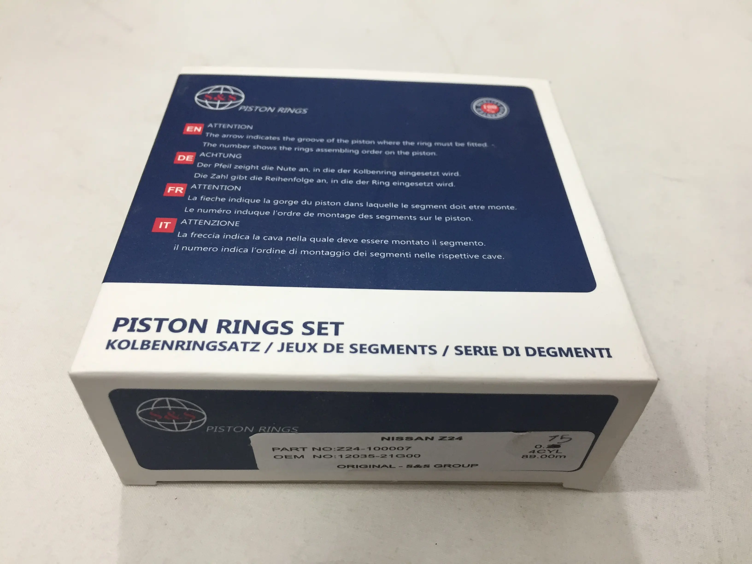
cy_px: 282
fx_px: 630
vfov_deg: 48.2
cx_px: 376
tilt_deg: -47.2
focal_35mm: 29
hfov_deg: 61.7
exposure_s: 1/33
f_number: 2.2
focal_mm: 4.15
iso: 125
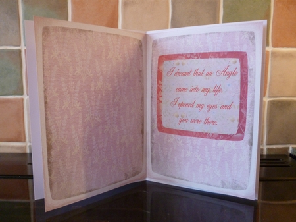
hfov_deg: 63.5
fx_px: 239
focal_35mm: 28
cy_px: 111
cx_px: 148
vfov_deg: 49.7
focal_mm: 5
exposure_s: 1/30
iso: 400
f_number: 3.1
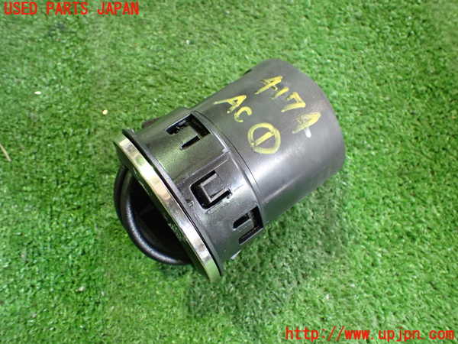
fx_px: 397
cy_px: 172
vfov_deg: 46.8
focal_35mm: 30
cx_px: 229
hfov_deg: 60.0
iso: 800
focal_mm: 5.4
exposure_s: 1/40
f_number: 2.3
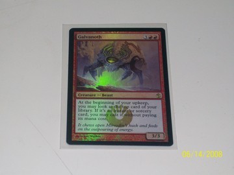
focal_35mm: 102
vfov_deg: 14.5
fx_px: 690
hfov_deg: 19.3
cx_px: 117
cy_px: 88
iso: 160
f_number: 5.1
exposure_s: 1/90.1
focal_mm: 17.1
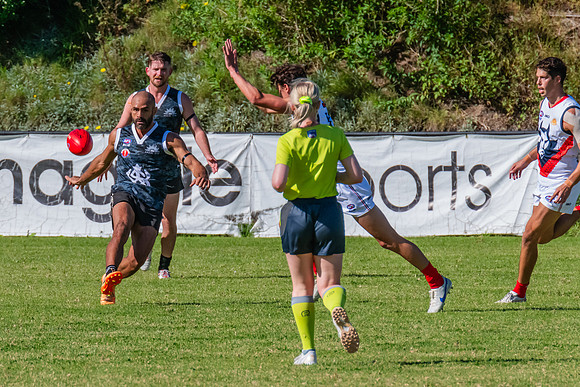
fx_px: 15441
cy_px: 205
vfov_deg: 1.4
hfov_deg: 2.2
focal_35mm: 958
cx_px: 126
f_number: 14
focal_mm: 600
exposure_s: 1/1600
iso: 1600
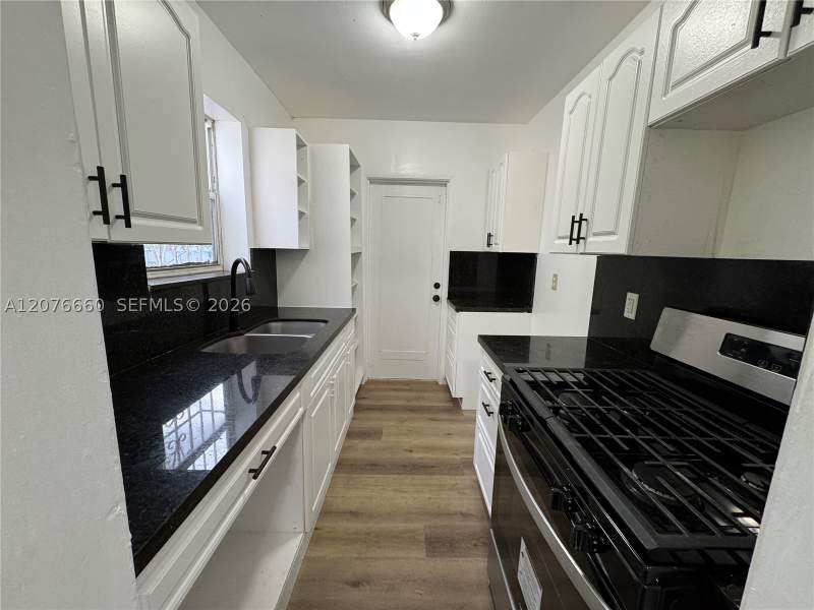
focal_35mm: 14
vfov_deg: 85.7
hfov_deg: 102.1
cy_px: 305
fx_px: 329
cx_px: 407
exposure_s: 1/60
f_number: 2.2
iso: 200
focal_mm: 2.22
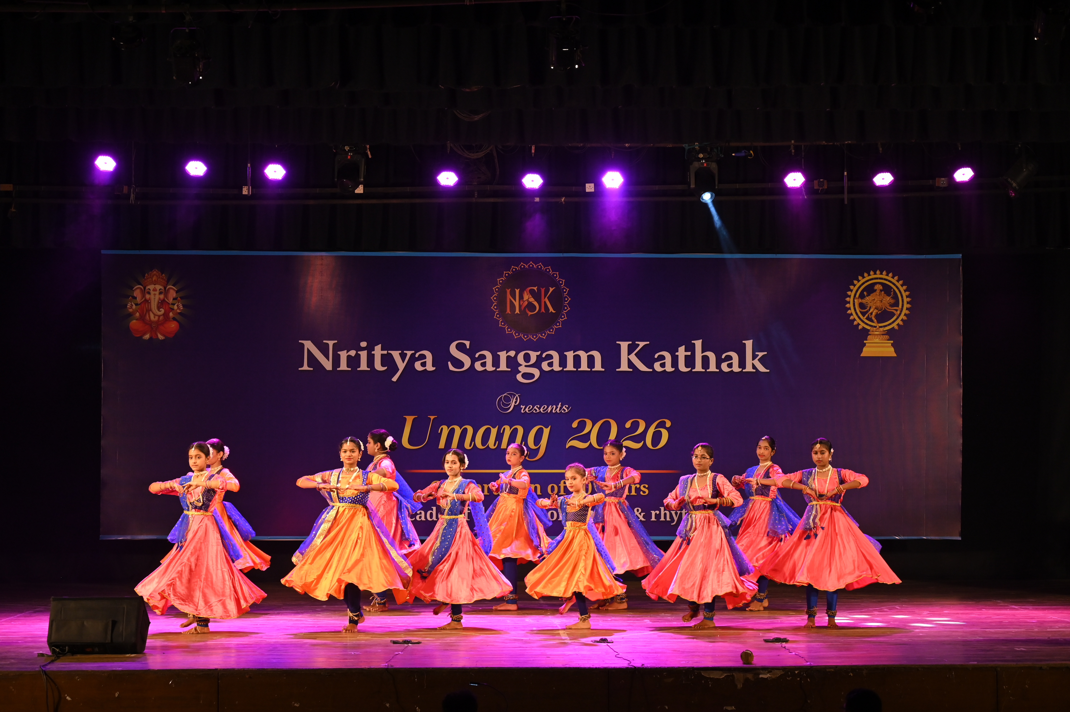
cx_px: 537
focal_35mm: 71
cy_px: 357
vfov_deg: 19.2
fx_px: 2109
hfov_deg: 28.5
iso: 2000
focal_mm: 70
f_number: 5.6
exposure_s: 1/200
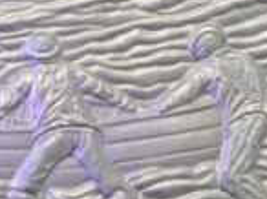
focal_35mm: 912
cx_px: -150
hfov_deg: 2.2
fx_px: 7023
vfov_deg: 1.6
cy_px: -75
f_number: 4
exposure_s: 1/160
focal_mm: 90
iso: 800
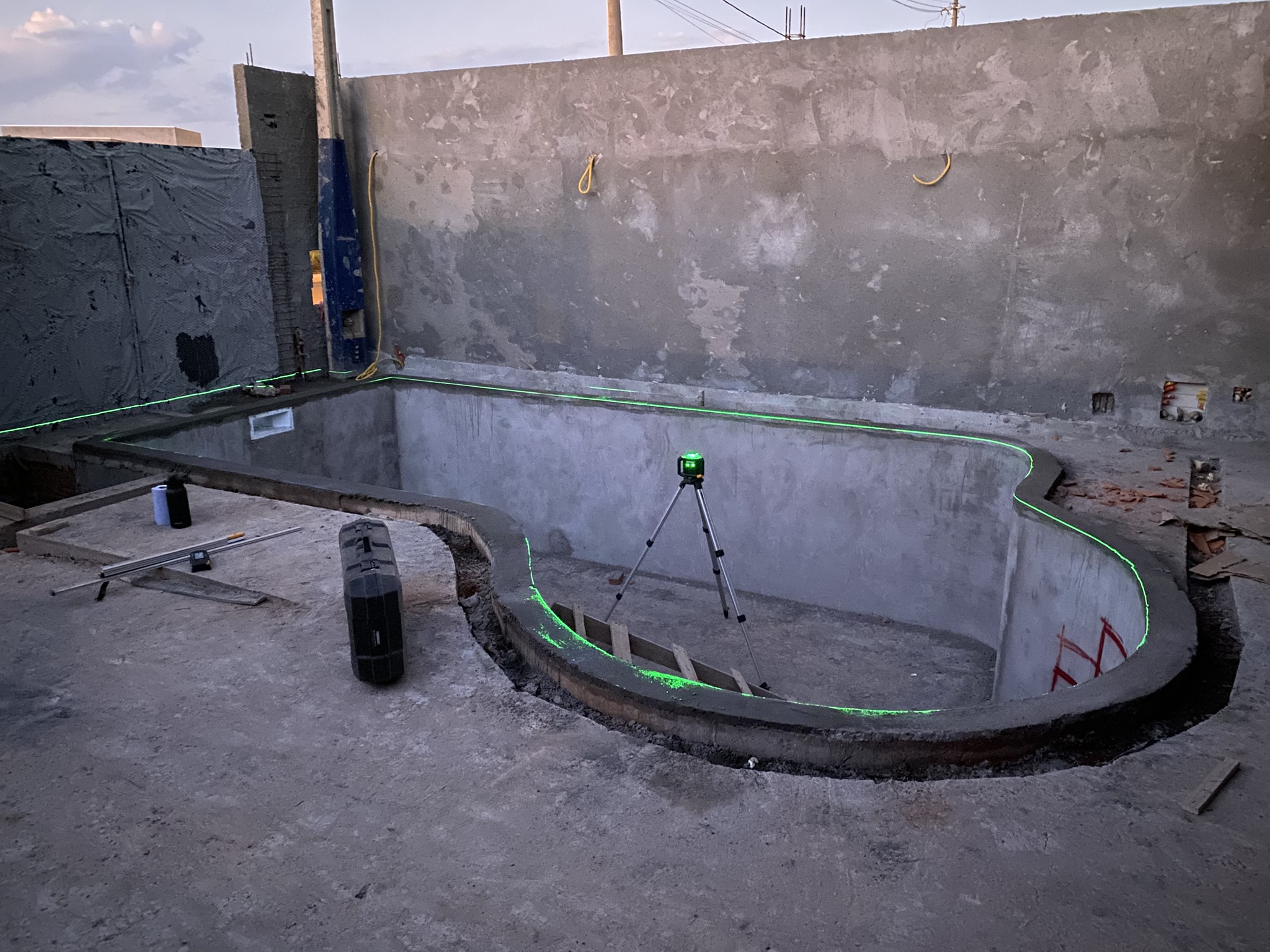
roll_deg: +0.1
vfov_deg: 53.1
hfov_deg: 67.3
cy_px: 476
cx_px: 635
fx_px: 954
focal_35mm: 26
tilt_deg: -13.9
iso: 800
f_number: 1.8
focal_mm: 4.25
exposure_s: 1/4
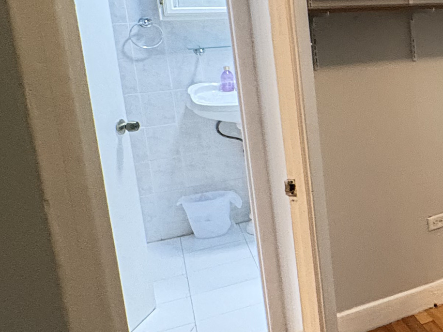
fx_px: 601
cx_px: 637
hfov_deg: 28.8
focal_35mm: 47
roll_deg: +0.3
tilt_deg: -9.3
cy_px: 85
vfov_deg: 30.4
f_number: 2.2
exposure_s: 1/30
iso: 1000
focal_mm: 2.22
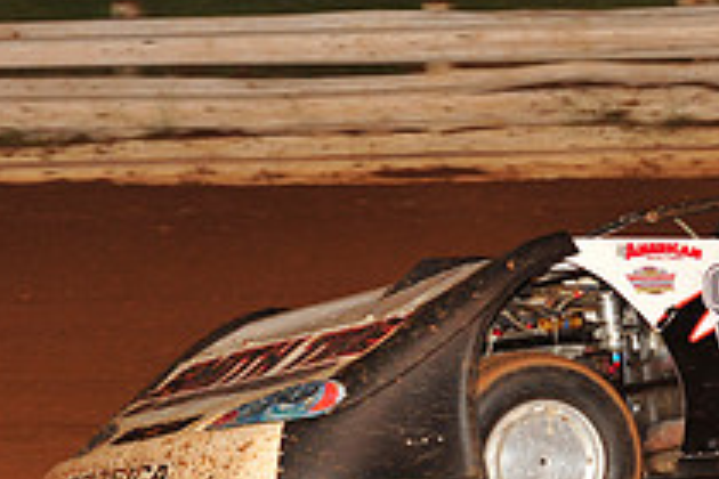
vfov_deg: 5.0
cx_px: 866
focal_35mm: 276
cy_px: 250
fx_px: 5512
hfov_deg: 7.4
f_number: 6.3
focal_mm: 100
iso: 800
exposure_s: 1/320
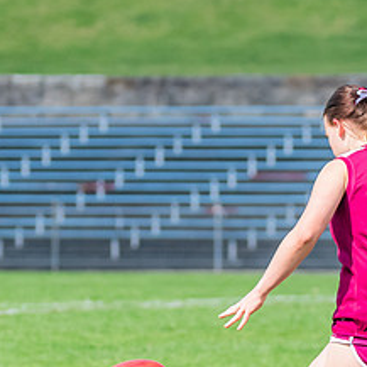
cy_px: 290
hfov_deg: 2.3
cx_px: 314
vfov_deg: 2.3
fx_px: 9284
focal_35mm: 774
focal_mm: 190
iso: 800
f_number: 6.3
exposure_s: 1/1600
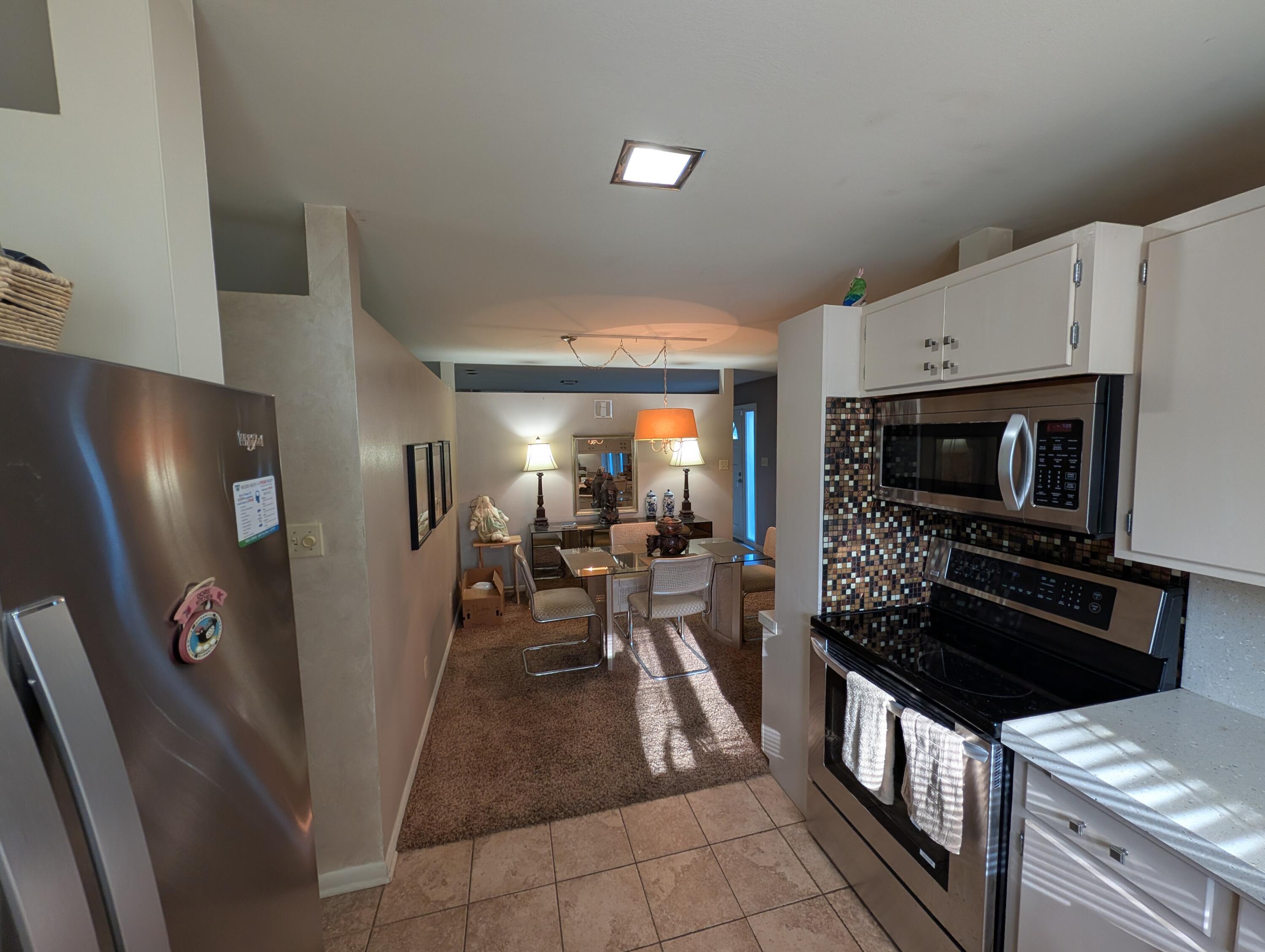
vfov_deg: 94.6
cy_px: 476
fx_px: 439
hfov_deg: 110.5
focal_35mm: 12
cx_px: 632
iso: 78
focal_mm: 2.02
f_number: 1.7
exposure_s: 1/60
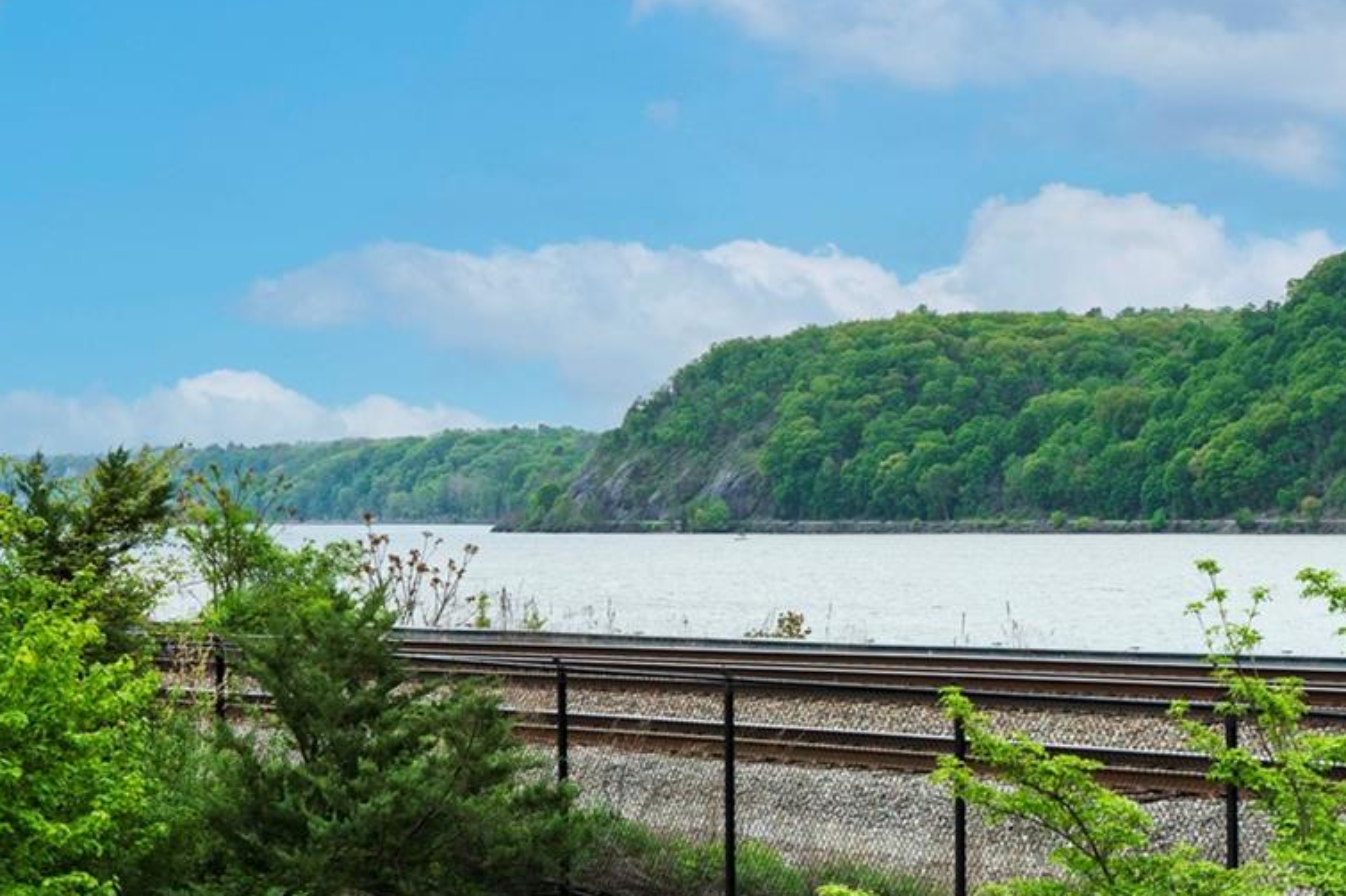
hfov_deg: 20.9
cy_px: 354
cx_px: 1296
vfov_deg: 14.4
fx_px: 3551
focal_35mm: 95
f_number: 9
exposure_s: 1/160
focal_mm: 35
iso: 400
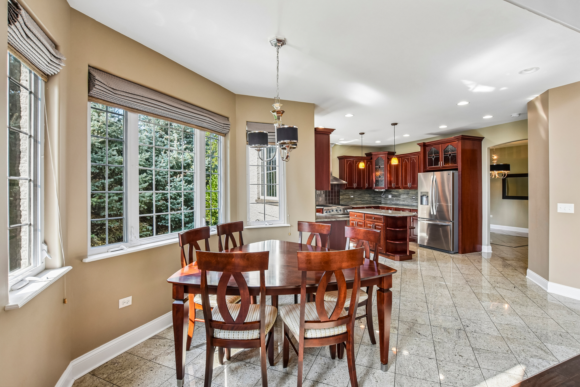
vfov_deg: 72.1
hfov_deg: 95.0
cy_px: 194
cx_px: 290
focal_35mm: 16
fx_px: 266
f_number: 8
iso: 400
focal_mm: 11
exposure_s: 1/80
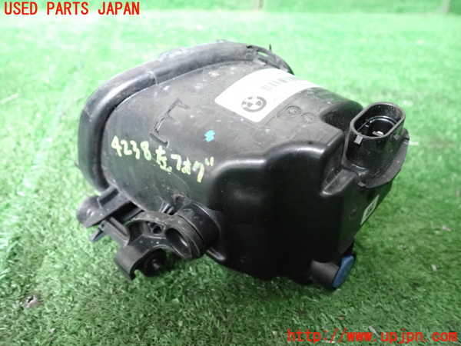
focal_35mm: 30
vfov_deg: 46.8
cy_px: 173
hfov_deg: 60.0
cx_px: 230
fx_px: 400
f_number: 2.3
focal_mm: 5.4
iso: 2500
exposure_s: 1/200
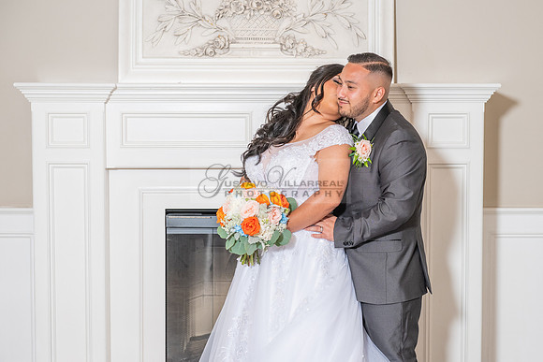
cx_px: 313
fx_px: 1233
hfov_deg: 24.8
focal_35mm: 82
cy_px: 191
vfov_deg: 16.7
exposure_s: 1/160
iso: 640
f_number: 4.5
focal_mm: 70
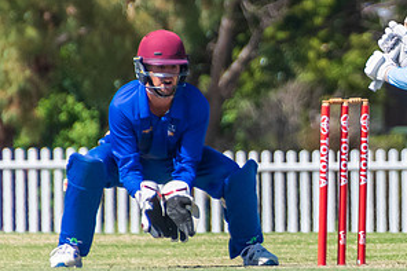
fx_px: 21592
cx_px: 415
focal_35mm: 1911
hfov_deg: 1.1
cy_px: 109
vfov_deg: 0.7
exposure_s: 1/2500
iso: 400
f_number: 6.3
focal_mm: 400
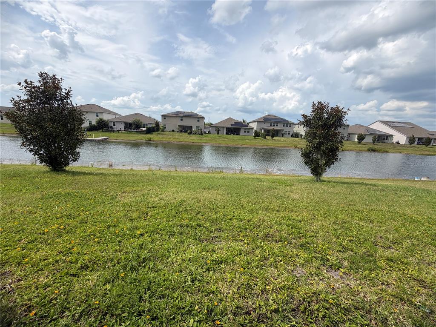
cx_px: 218
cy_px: 164
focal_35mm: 14
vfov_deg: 85.7
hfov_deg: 102.1
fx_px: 176
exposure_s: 1/770
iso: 32
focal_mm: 2.22
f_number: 2.2
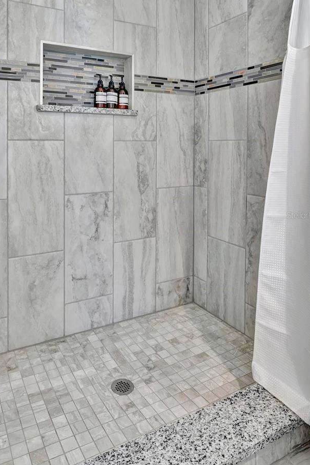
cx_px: 118
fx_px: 310
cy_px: 215
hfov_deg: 52.6
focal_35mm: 24
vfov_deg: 73.6
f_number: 8
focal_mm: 18
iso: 500
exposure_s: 1/2
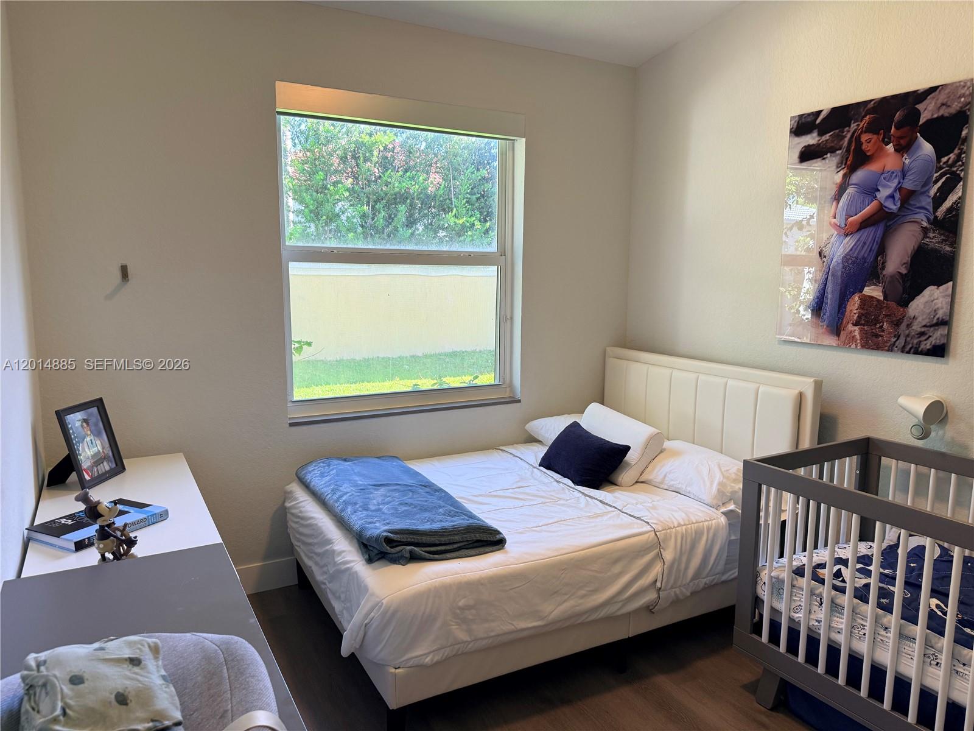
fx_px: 675
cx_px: 487
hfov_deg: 71.6
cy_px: 366
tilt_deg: -7.5
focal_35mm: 24
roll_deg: -0.7
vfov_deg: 56.8
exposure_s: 1/120
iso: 125
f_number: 1.78
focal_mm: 6.76
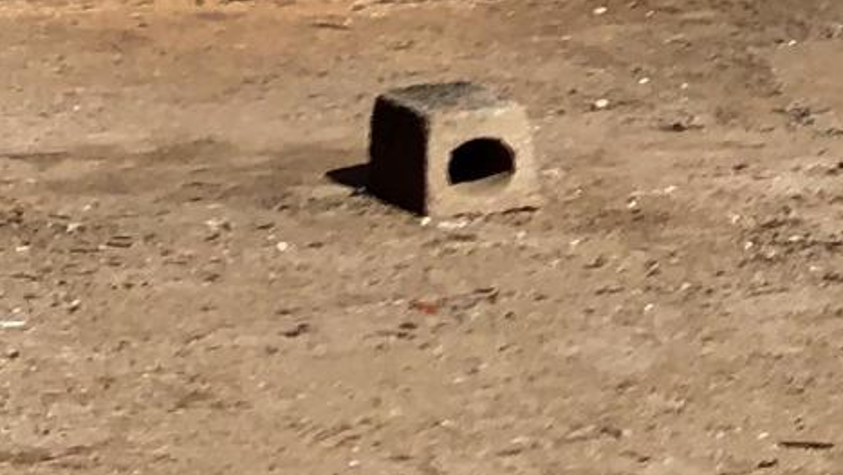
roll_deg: +0.4
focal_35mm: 196
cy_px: -515
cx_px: 1691
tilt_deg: -2.9
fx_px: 4382
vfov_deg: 6.0
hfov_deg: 10.1
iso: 25
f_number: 1.8
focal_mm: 4
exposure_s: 1/3745
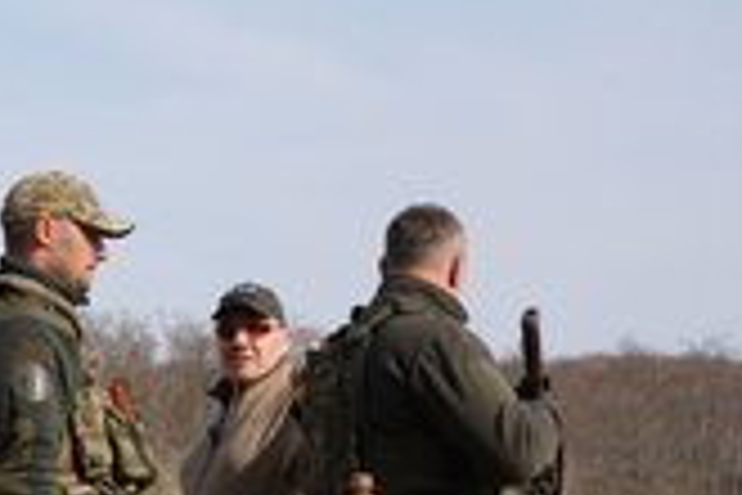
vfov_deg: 13.9
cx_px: -9
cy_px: 520
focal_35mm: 97
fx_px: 1999
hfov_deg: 20.3
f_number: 4
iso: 80
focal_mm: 40
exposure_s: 1/60
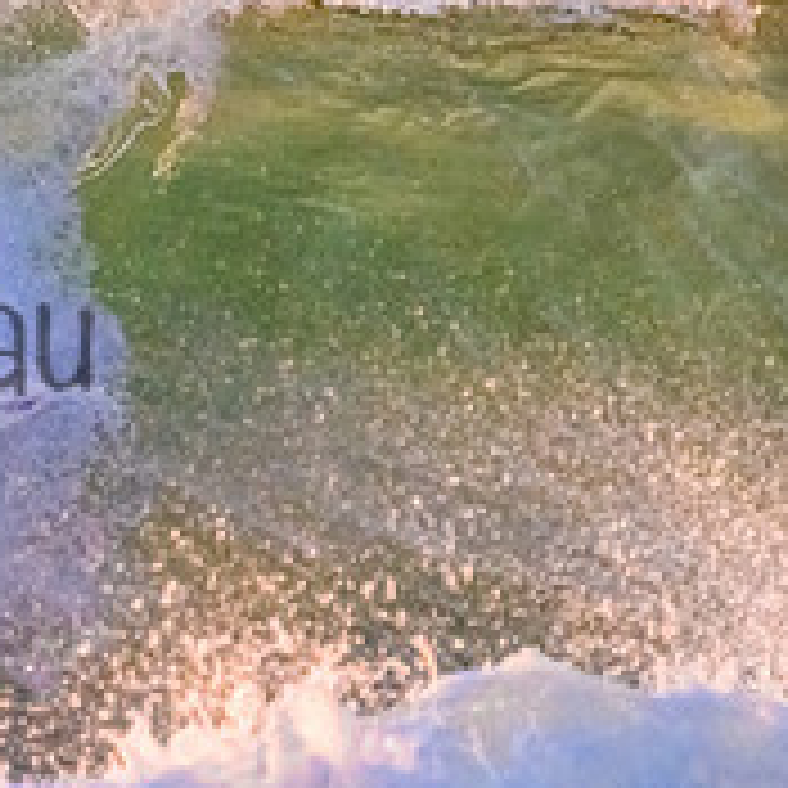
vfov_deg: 0.8
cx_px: -383
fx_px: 57999
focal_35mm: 2252
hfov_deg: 0.8
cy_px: 286
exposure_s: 1/1250
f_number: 11
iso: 9000
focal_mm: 800
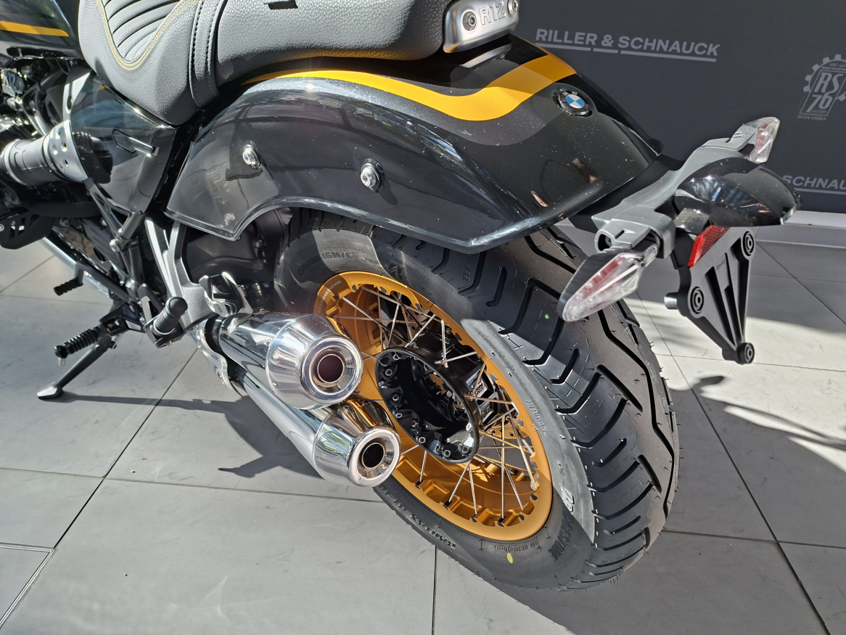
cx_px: 423
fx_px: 562
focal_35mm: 23
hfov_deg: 73.9
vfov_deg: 58.9
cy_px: 318
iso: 40
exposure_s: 1/202
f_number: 1.8
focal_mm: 5.54
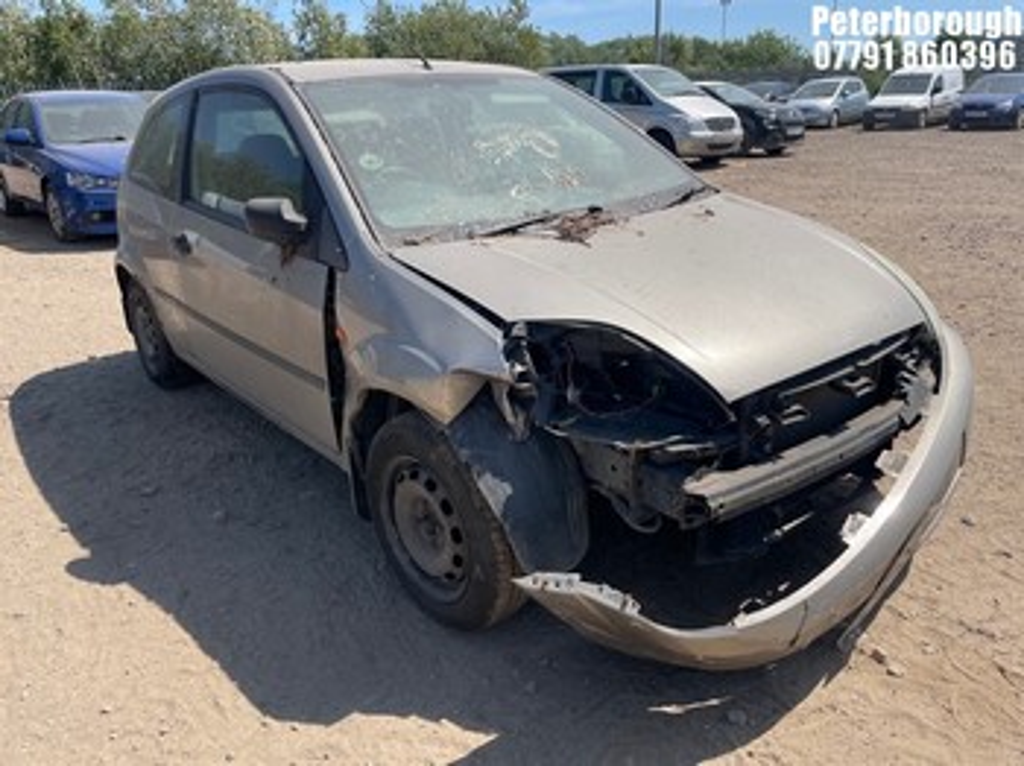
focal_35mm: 26
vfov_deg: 53.0
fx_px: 769
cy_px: 383
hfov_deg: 67.3
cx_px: 512
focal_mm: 4.2
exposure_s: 1/3300
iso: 32
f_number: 1.6
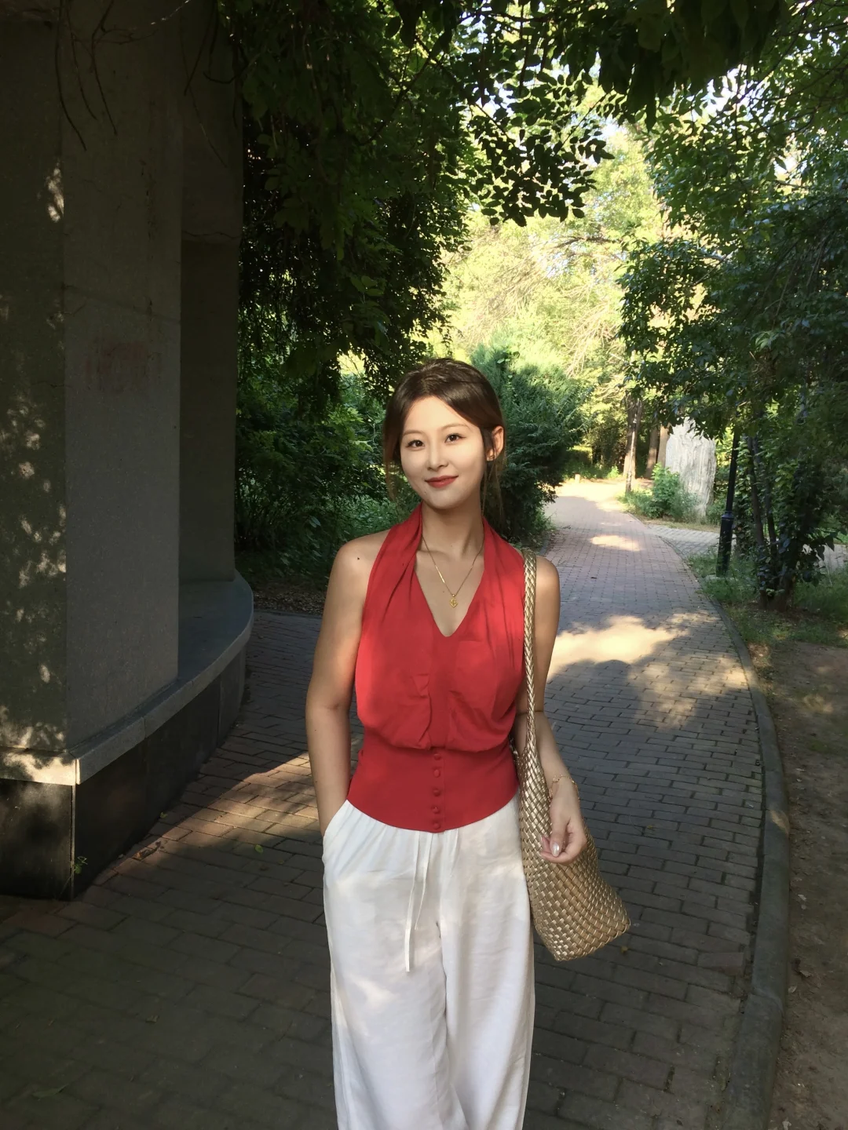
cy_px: 565
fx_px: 947
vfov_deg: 61.7
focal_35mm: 29
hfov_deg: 48.2
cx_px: 424
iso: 50
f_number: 2.2
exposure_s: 1/100
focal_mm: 4.15
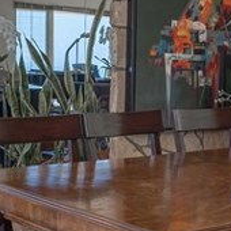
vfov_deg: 21.1
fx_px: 619
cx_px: 98
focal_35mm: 82
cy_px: 75
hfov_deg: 21.1
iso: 160
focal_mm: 16
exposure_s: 1/400
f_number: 6.3
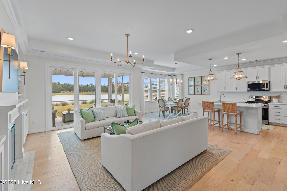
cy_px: 96
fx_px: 120
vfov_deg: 77.3
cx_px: 144
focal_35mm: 15
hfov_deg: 100.4
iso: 100
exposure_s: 1/4
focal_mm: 10
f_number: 4.5
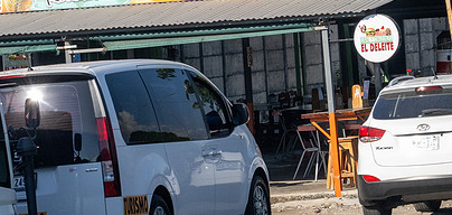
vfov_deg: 3.8
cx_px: 244
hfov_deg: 8.1
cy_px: 152
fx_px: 3204
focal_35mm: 277
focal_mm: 70
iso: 1000
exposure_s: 1/500
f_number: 8
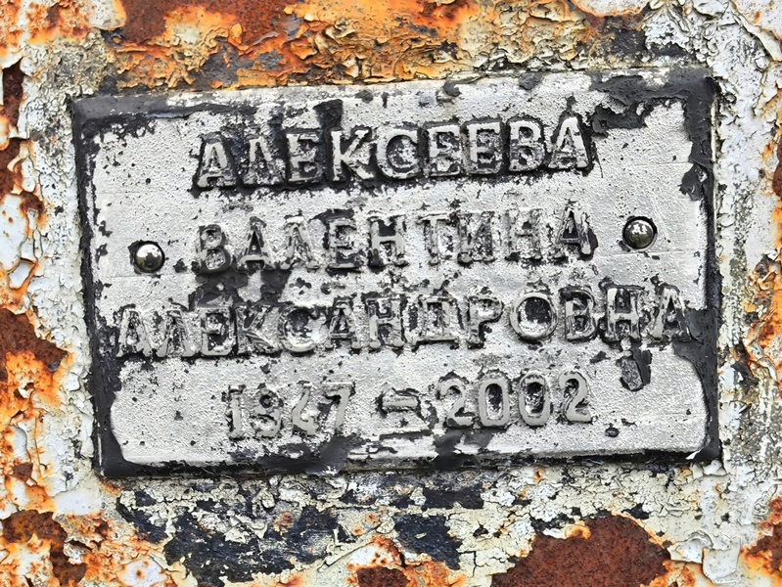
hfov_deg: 38.2
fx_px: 1130
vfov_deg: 29.1
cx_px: 391
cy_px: 294
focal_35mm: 50
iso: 80
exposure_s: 1/120
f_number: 1.7
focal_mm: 4.71
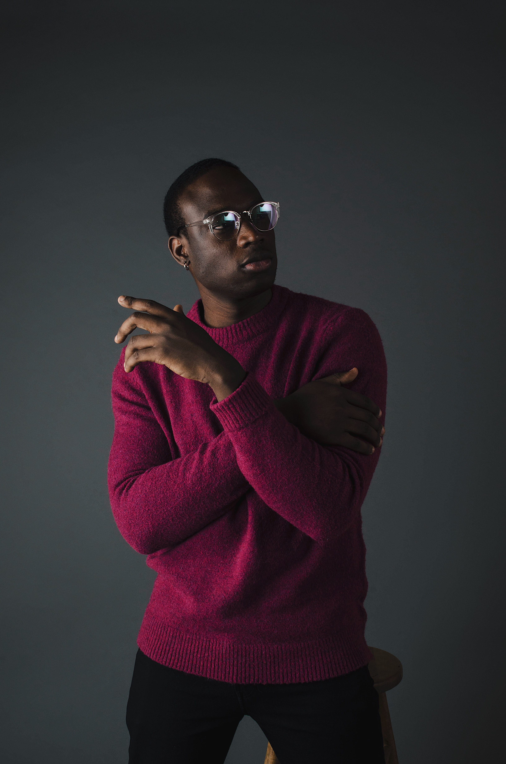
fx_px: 1112
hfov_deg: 25.6
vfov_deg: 37.9
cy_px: 382
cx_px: 253
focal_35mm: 52
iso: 200
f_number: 11
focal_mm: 35
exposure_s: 1/100
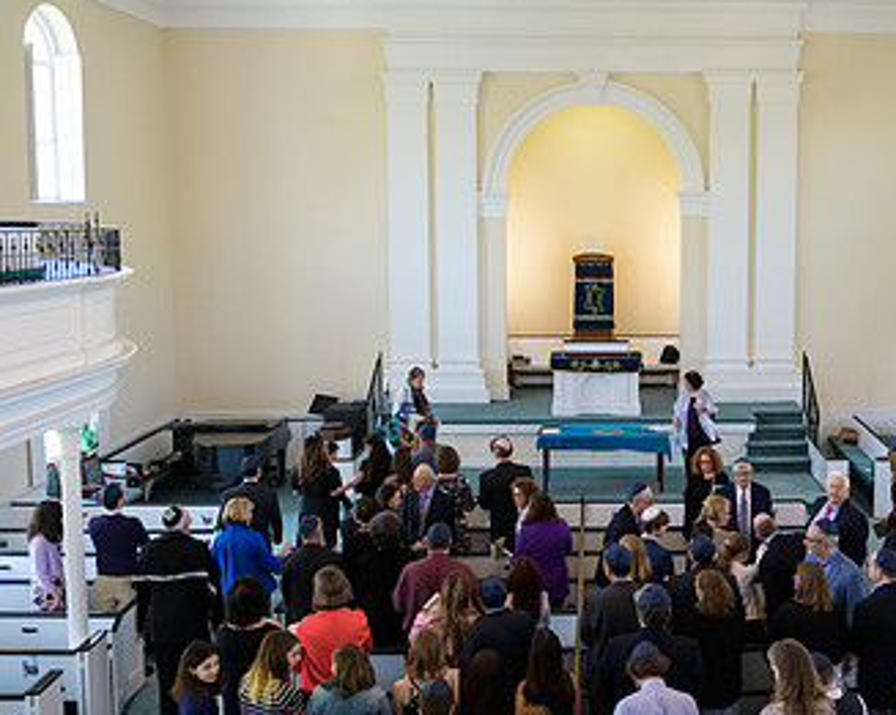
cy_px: 292
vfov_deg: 37.2
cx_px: 619
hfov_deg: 44.9
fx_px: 1060
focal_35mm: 40
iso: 1000
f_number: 3.2
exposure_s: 1/200
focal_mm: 24
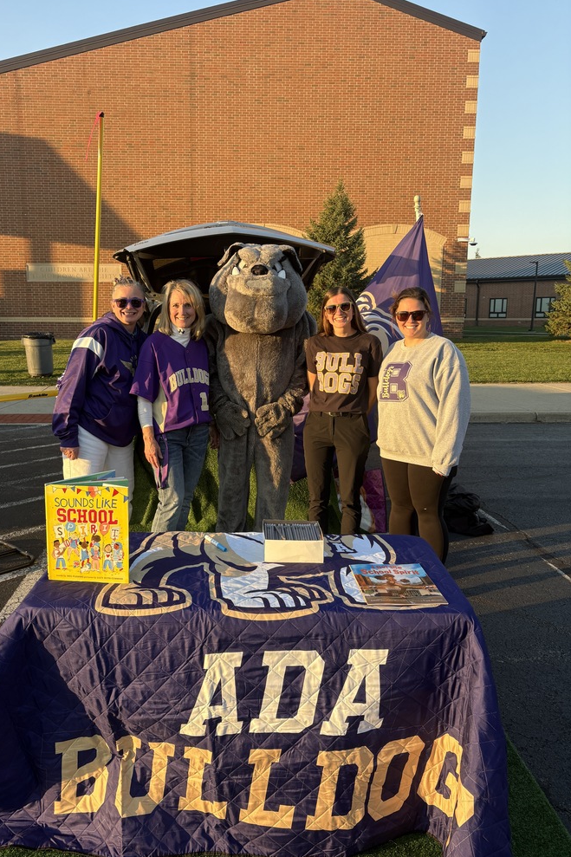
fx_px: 666
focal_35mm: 28
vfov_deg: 65.5
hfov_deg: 46.2
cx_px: 240
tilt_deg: -10.3
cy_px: 422
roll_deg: +0.5
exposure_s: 1/591
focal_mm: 5.96
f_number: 1.6
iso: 50
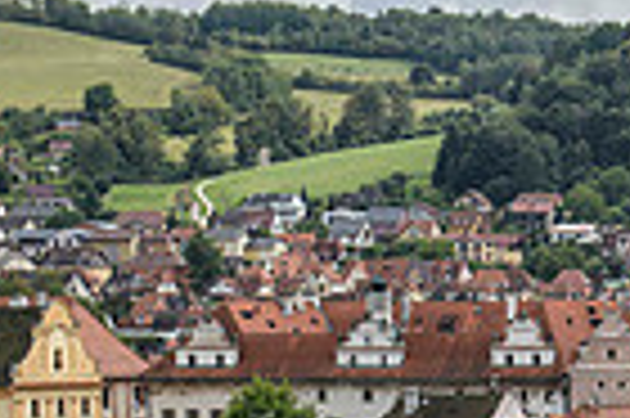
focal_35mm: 199
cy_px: 416
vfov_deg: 6.9
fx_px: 3478
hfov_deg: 10.1
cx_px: 810
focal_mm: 48
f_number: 5
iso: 64
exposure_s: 1/250
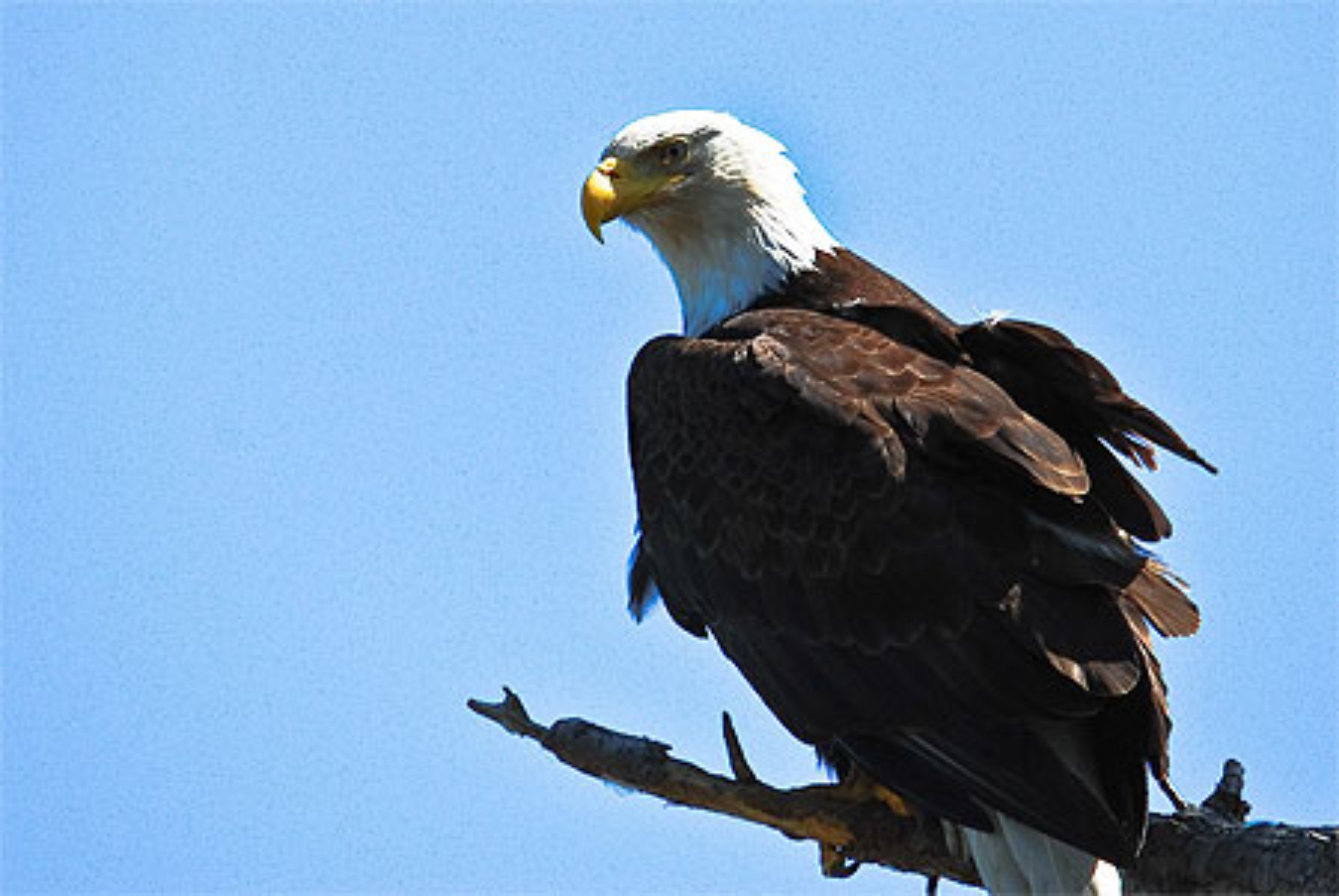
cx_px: 670
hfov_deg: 2.7
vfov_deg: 1.8
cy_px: 448
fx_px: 27922
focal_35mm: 750
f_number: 9
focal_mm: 500
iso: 320
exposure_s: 1/640
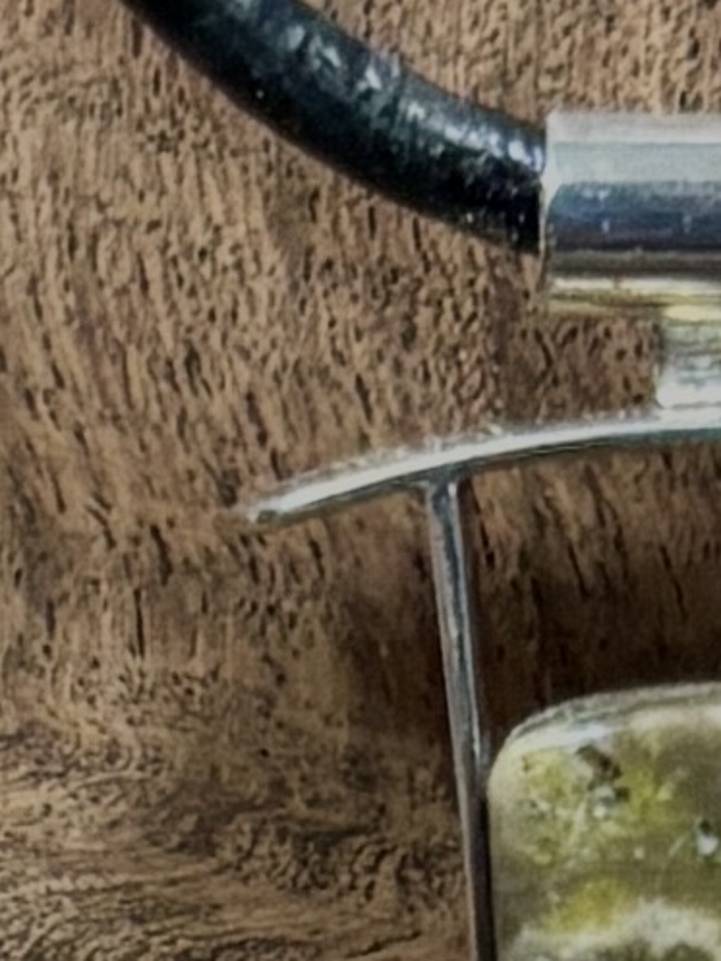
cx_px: 681
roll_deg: +1.0
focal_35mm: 94
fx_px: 2609
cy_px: 1296
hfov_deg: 15.5
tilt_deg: -19.7
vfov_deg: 19.1
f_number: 1.6
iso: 320
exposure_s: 1/60
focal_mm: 5.96
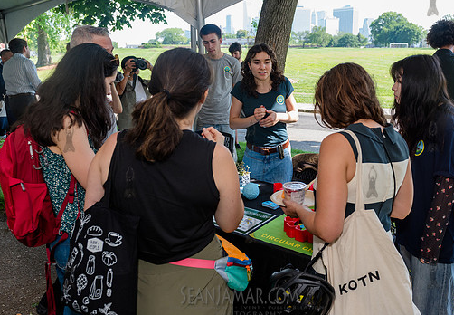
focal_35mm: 30
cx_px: 268
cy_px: 132
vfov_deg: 44.5
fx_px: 383
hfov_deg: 60.9
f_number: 3.5
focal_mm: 24
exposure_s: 1/320
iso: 400
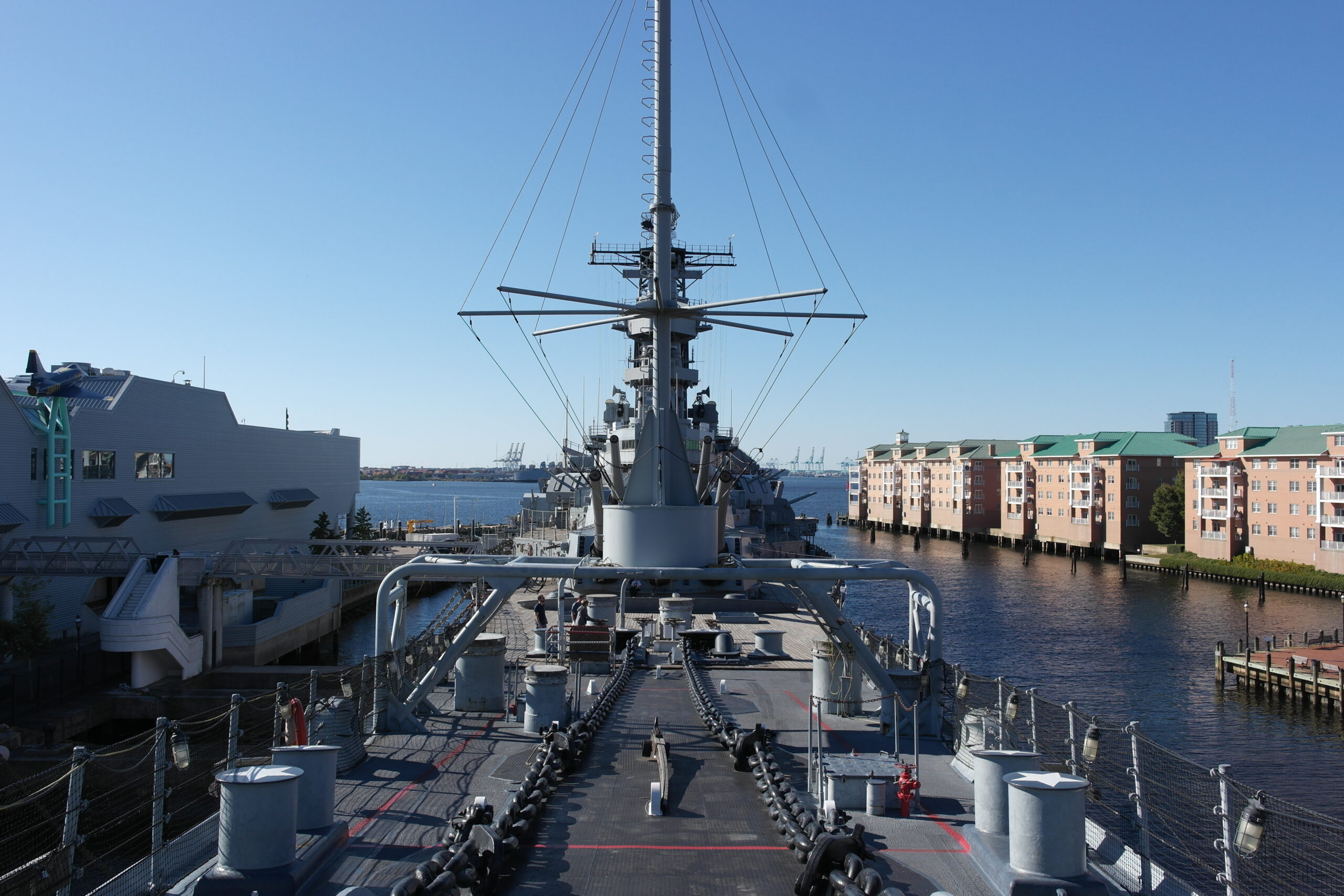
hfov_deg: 61.9
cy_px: 448
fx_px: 1120
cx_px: 672
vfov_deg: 43.6
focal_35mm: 30
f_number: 7.1
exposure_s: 1/320
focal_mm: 20
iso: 100
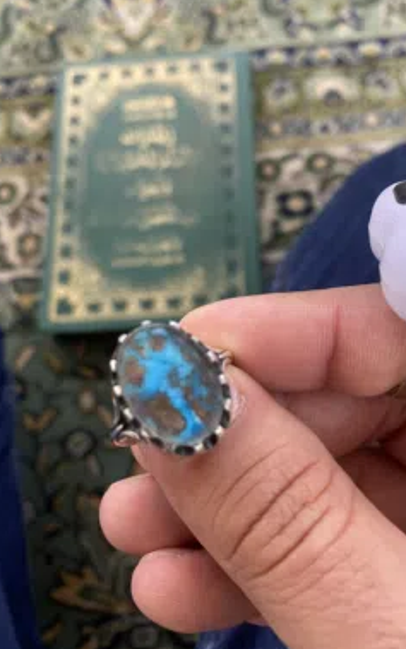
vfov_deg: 66.5
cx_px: 218
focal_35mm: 28
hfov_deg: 44.5
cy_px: 319
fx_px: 496
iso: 200
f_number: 1.8
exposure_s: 1/50
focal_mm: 4.25
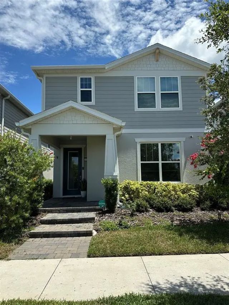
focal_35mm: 24
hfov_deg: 56.8
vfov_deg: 71.6
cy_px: 152
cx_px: 114
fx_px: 212
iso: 80
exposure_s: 1/5525
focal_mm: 6.86
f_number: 1.78
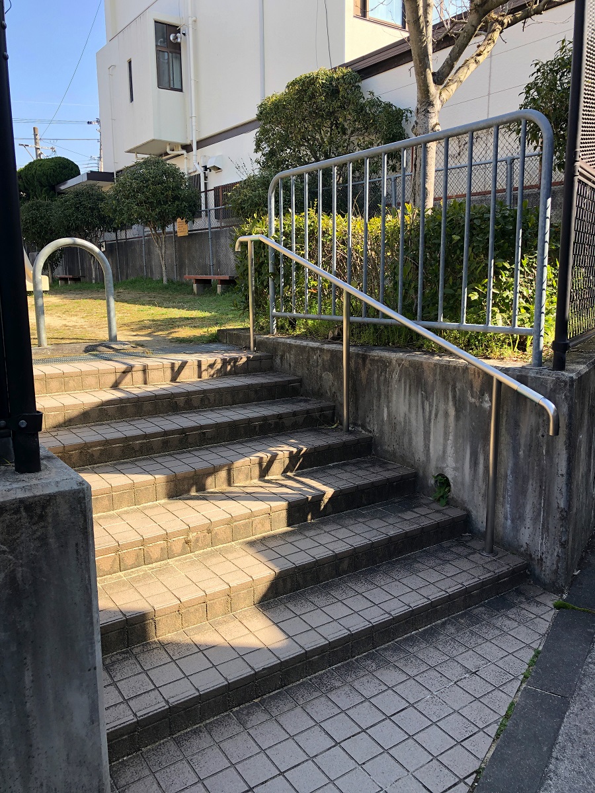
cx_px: 298
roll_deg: +0.2
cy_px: 396
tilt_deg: -8.4
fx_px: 642
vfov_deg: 63.4
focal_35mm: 28
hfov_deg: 49.7
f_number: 1.8
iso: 20
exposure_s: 1/393
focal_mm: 3.99
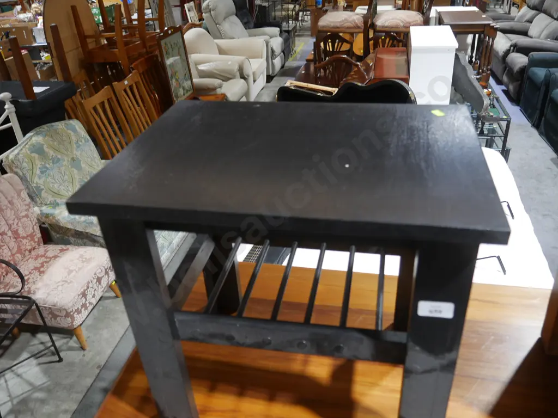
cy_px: 209
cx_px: 279
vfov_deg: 49.7
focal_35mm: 28
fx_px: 451
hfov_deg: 63.4
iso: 500
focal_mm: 14
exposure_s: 1/60
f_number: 3.5
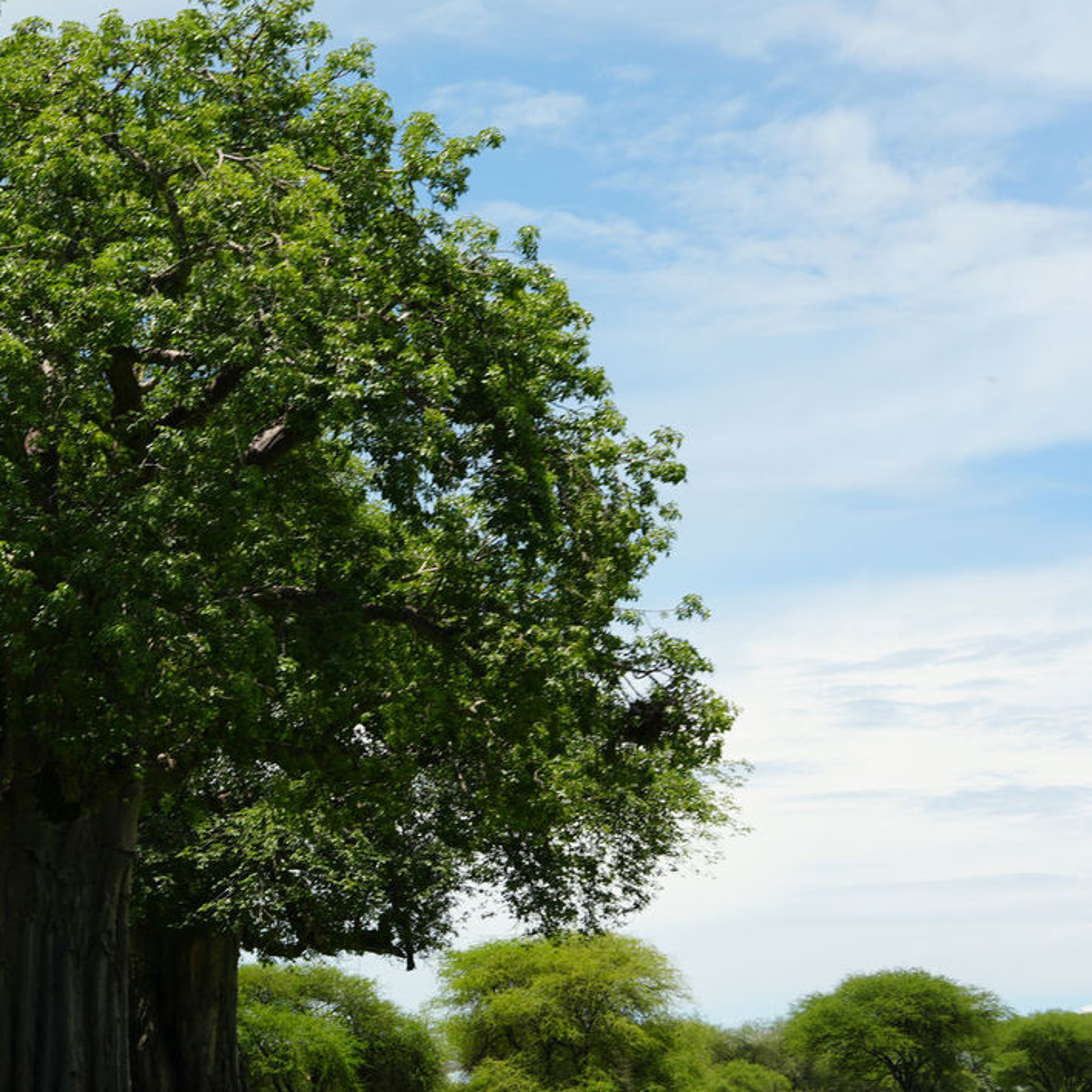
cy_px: 418
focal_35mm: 96
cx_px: 14
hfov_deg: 17.7
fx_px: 3426
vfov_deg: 18.1
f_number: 10
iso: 100
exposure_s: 1/125
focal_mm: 50
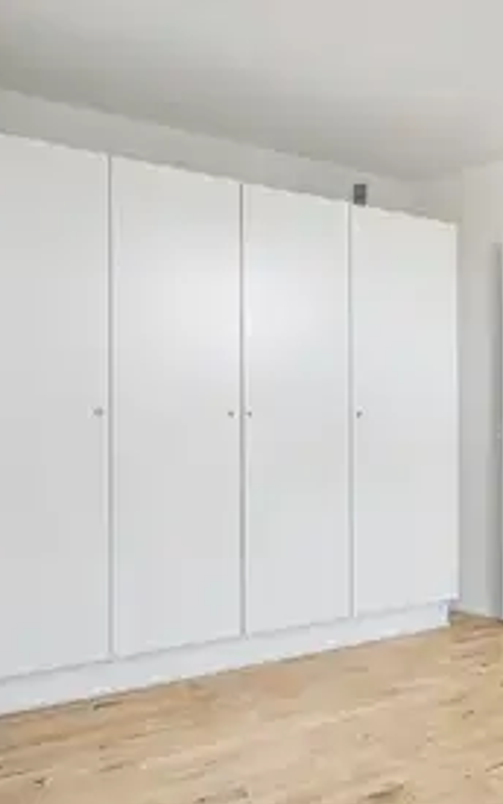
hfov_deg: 40.6
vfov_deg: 66.5
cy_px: 406
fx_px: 614
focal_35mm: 28
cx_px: 468
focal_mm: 12
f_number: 8
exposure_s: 1/30
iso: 800
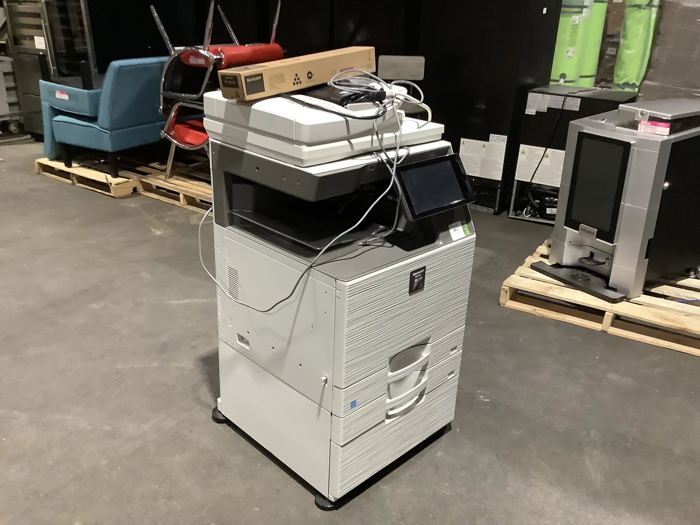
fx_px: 627
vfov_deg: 45.4
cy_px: 262
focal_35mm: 31
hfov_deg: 58.4
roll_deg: -2.8
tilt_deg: -21.0
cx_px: 350
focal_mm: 3.3
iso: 250
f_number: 2.4
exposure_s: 1/50
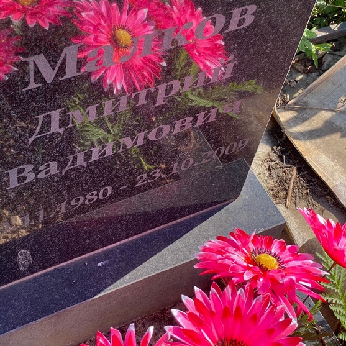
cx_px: 137
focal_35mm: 66
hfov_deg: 26.0
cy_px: 170
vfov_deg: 26.1
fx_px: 746
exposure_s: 1/440
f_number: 2
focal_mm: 6
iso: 20
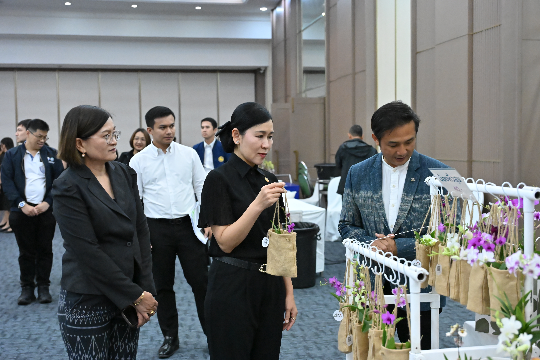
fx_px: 645
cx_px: 270
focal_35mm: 43
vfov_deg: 31.2
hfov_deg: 45.4
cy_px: 180
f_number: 4
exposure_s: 1/400
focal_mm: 43
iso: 10000
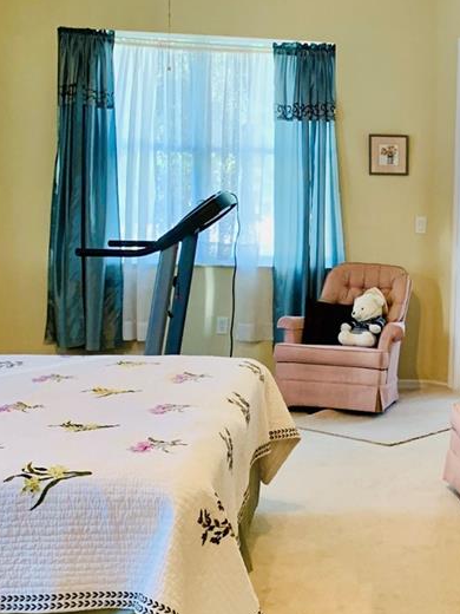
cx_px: 487
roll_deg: -2.3
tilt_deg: -4.7
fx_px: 1063
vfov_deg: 32.1
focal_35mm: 60
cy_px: 270
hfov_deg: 23.2
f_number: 1.8
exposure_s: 1/60
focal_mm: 4.25
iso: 250
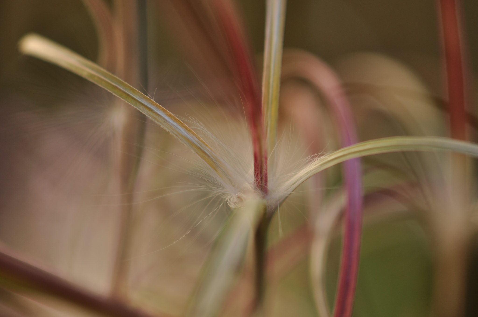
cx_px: 239
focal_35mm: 128
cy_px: 158
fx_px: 1691
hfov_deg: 16.1
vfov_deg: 10.7
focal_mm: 85
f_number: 4.2
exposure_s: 1/250
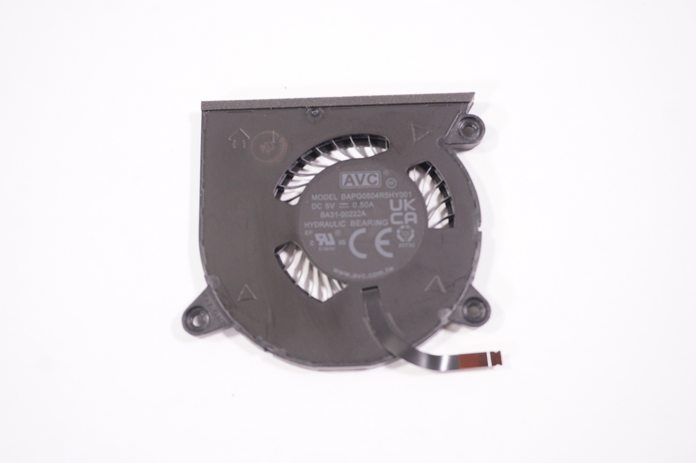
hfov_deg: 41.1
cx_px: 348
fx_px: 927
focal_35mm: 48
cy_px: 232
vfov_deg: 28.0
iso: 1000
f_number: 5.6
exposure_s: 1/160
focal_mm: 32
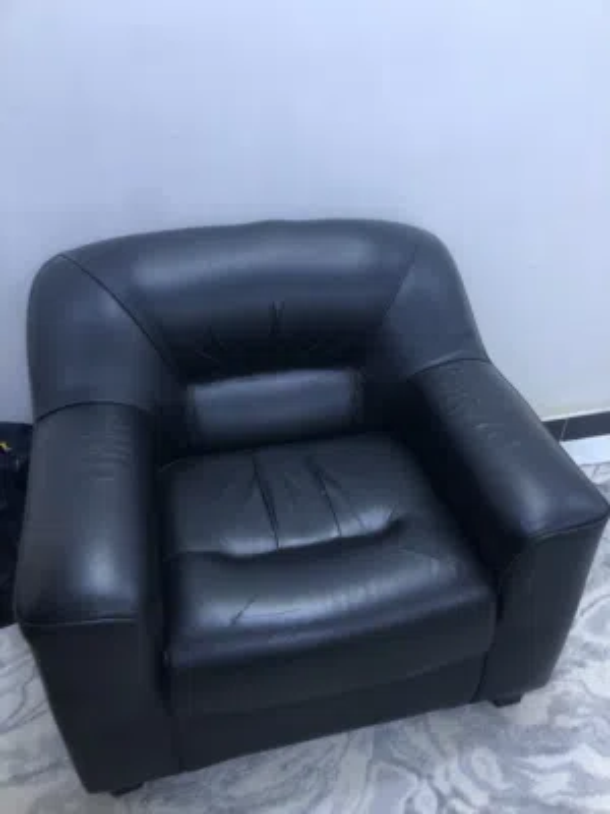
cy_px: 407
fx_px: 658
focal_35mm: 28
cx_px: 305
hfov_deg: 49.7
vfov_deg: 63.4
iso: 64
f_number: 1.8
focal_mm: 4
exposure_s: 1/15
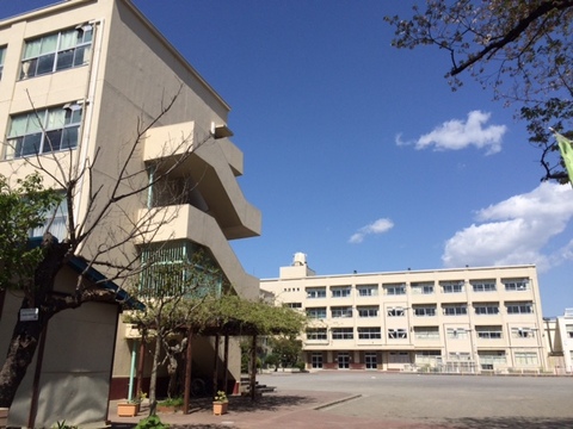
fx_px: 480
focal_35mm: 29
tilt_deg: +16.8
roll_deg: -0.5
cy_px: 214
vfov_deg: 48.2
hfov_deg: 61.7
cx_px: 286
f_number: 2.2
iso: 32
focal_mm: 4.15
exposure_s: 1/3731
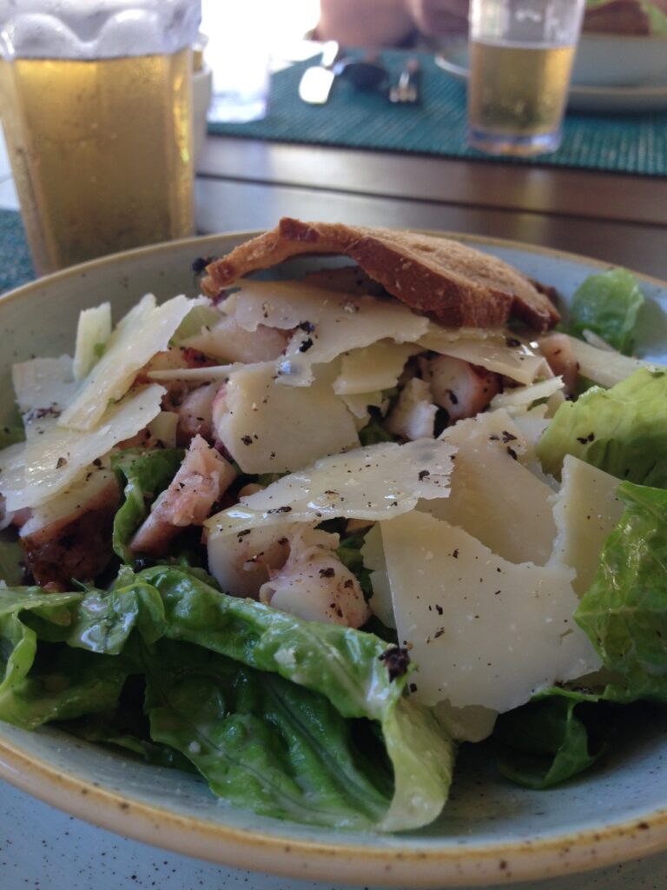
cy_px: 445
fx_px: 848
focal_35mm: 33
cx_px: 334
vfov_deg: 55.4
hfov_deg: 42.9
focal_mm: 4.12
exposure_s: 1/120
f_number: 2.4
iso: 64
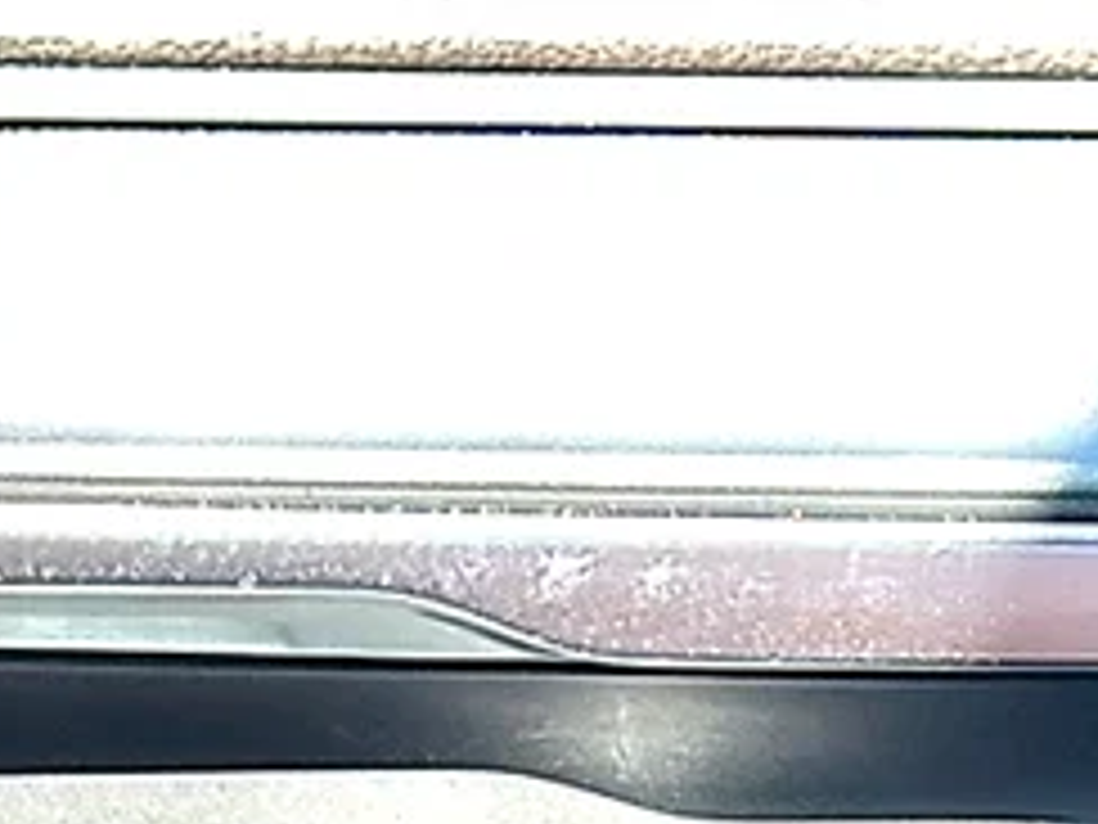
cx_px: 963
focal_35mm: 132
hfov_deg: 14.8
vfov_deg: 10.9
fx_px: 4187
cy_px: 1164
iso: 64
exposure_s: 1/178
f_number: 1.78
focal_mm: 6.86
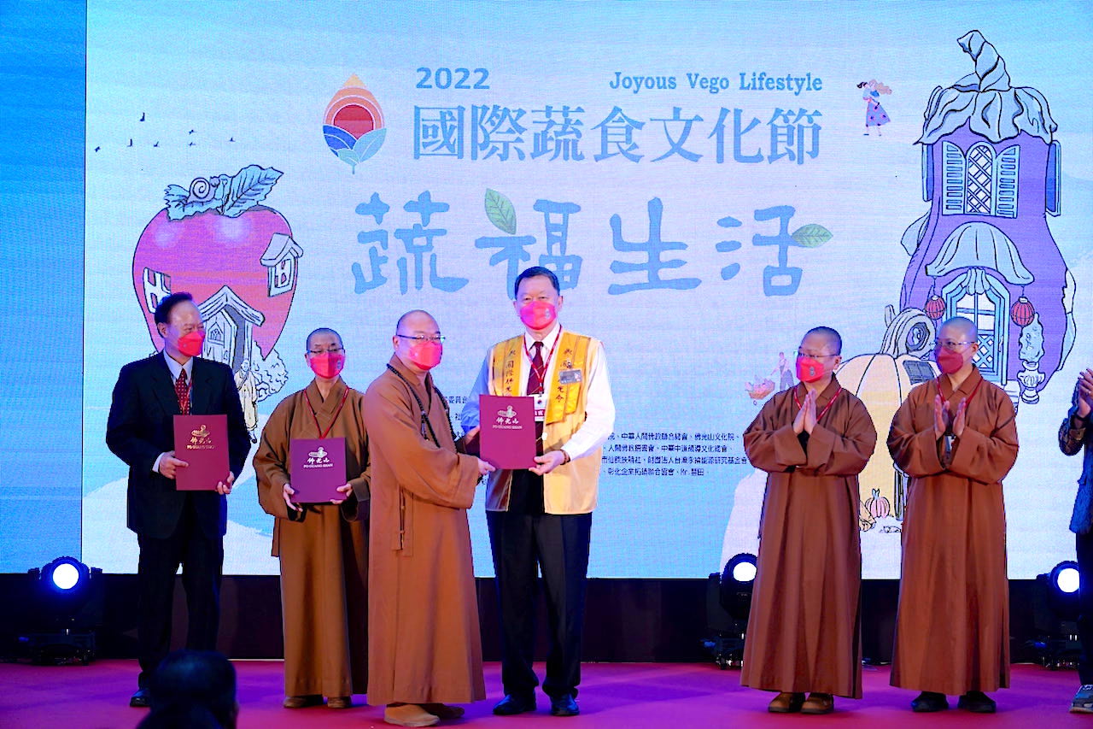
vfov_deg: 15.0
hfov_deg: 22.4
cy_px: 364
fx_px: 2762
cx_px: 546
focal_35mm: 91
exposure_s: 1/800
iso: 800
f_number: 4
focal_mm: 91
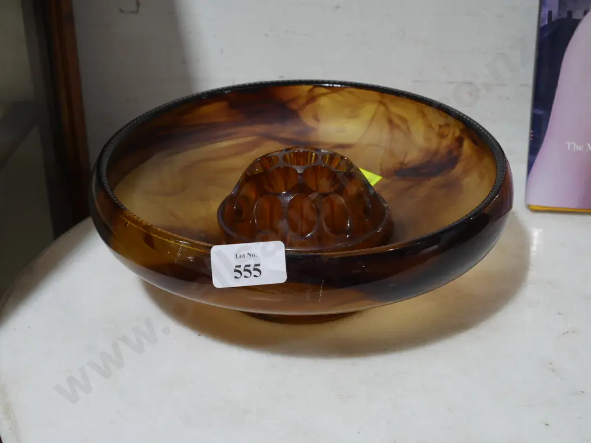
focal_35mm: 72
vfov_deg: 20.4
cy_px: 222
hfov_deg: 27.0
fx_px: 1229
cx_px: 296
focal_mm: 36
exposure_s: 1/80
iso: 800
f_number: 6.3
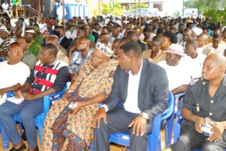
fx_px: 226
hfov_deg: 53.1
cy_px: 76
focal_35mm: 36
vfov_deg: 36.9
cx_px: 113
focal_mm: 24
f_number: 3.5
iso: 1000
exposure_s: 1/180
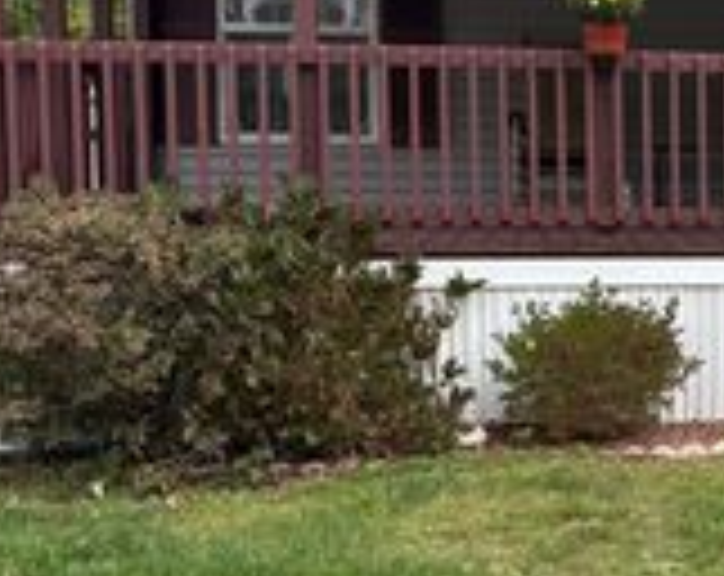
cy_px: 277
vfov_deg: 19.3
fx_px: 1689
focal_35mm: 79
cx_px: 836
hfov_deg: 22.5
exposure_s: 1/945
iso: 64
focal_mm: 5.96
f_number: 1.6
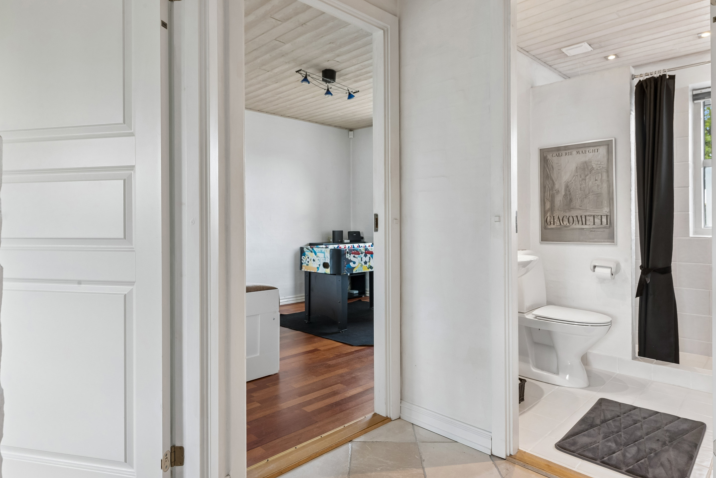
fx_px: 418
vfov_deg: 59.5
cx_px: 354
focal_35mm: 21
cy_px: 236
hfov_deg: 81.2
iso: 400
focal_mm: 20
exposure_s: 1/4
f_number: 13
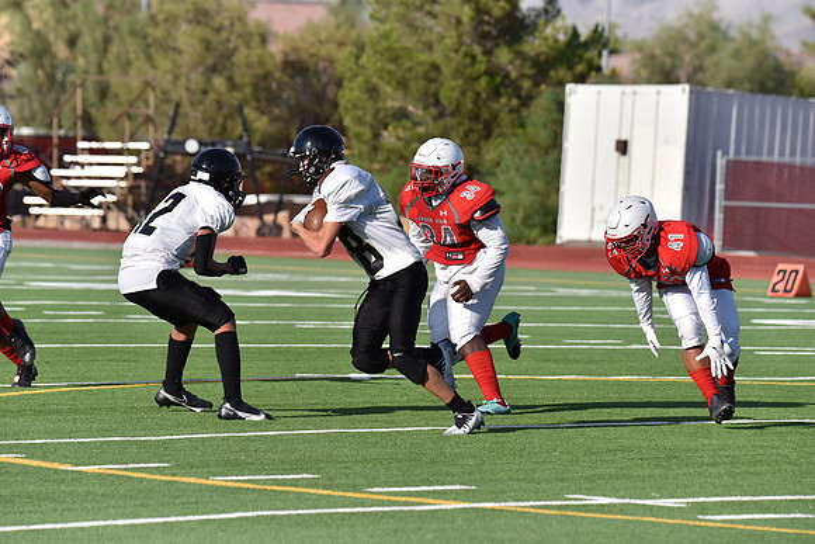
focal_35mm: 300
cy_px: 272
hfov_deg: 6.9
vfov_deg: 4.6
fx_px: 6793
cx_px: 408
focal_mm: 300
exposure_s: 1/3200
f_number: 8
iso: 800
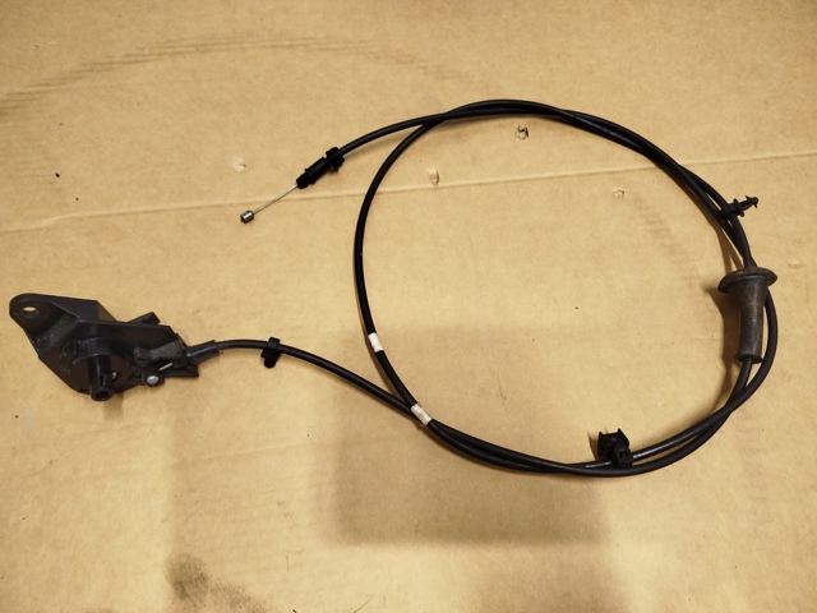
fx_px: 566
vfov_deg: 56.8
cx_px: 408
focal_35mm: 24
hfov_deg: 71.6
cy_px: 306
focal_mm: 5.31
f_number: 1.7
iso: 500
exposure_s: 1/33
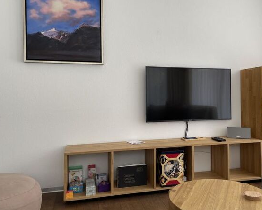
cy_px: 97
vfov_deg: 44.5
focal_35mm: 33
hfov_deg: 53.6
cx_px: 164
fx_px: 256
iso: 32
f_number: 1.6
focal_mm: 4.2
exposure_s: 1/266
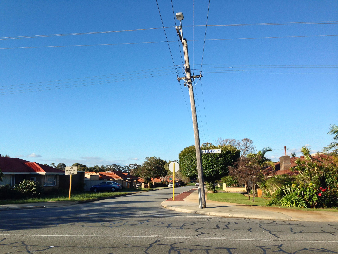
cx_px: 169
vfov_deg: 42.9
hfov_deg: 55.4
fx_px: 322
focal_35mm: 33
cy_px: 127
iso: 50
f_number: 2.4
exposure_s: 1/1261
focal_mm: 4.12
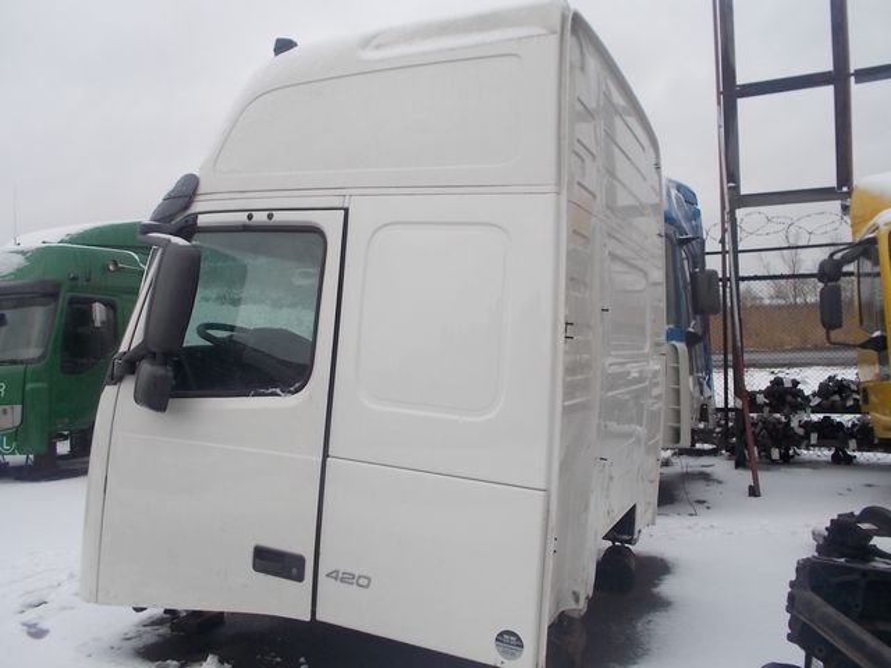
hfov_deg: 61.7
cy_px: 334
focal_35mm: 29
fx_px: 746
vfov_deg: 48.2
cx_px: 446
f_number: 3.3
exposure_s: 1/125
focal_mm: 4.1
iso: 80
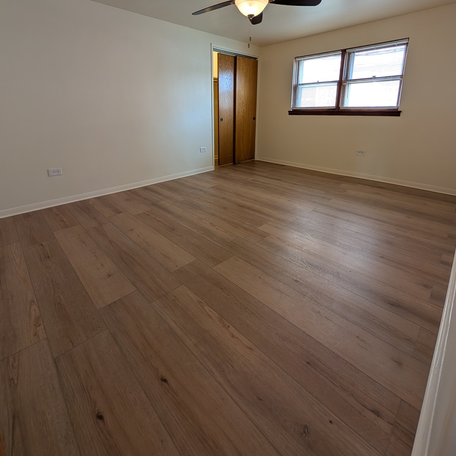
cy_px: 169
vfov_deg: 89.2
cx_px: 223
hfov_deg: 91.1
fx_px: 224
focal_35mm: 15
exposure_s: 1/49.1
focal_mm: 2.02
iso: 53
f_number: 1.7
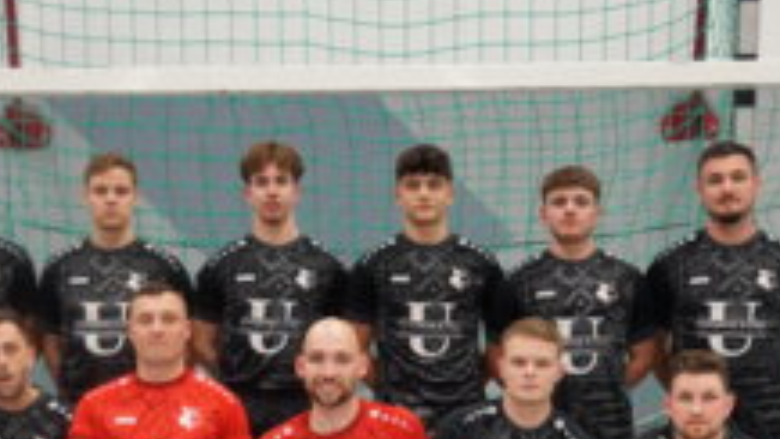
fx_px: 1736
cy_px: 453
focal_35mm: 84
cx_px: 338
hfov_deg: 25.3
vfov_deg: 14.1
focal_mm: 29
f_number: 4
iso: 1000
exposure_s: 1/60
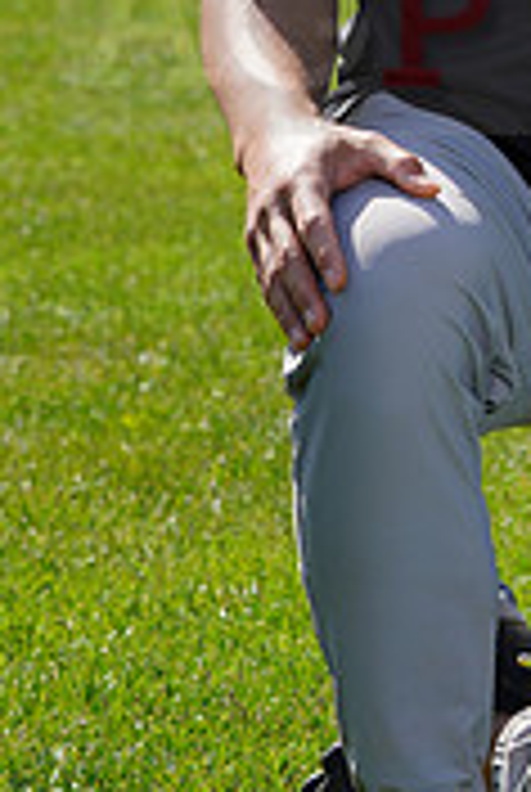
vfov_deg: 6.0
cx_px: 857
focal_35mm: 342
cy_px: -9
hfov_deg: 4.0
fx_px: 7537
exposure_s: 1/250
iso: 100
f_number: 8
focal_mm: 104
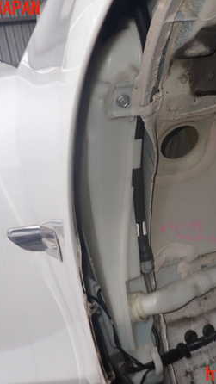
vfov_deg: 46.4
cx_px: 142
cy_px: 192
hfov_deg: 27.0
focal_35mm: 44
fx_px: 448
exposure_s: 1/30
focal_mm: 5.4
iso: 100
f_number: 6.3
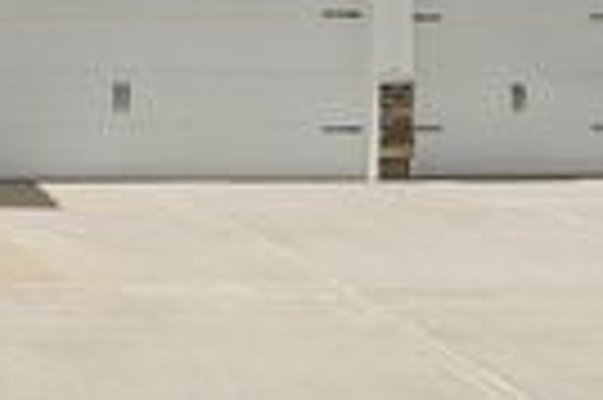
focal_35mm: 56
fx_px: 937
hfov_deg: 30.3
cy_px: 56
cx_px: -122
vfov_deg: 23.6
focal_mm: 10
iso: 100
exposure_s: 1/200
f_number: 8
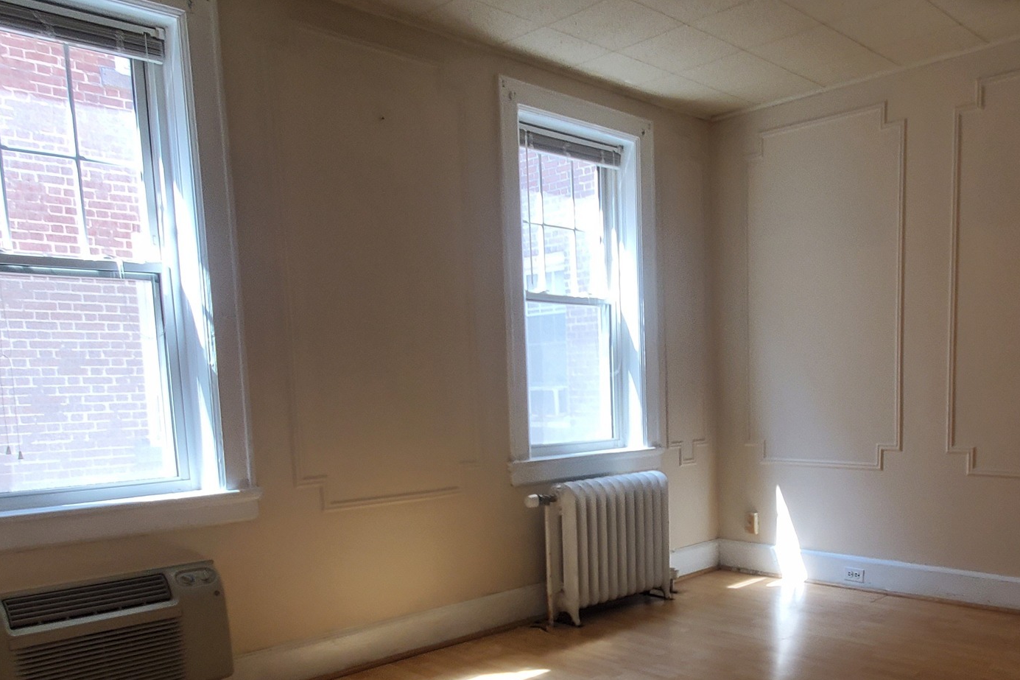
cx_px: 622
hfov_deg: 61.3
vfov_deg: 42.8
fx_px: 850
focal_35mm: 30
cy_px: 471
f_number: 2.2
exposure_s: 1/60
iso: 80
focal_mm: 1.8
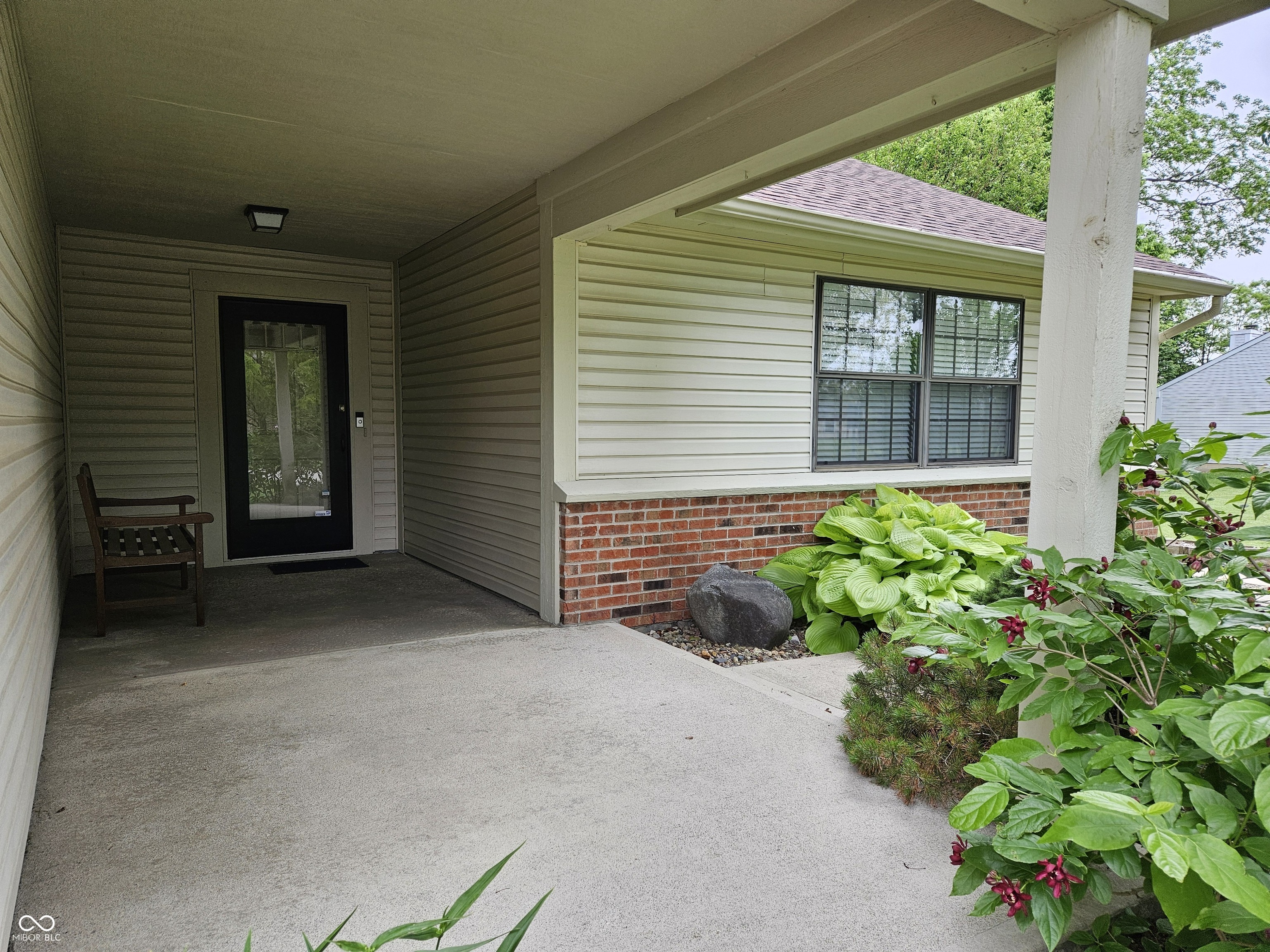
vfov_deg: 58.9
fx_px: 844
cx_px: 635
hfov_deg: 73.9
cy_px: 476
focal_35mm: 23
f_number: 1.8
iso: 64
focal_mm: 5.4
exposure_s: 1/207
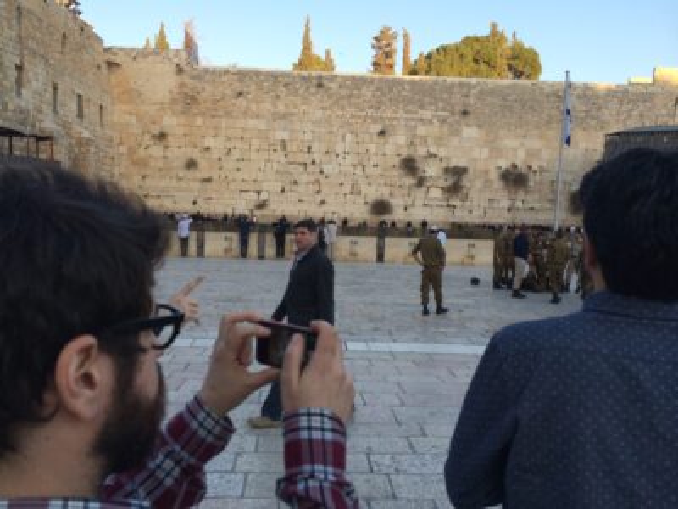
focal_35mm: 30
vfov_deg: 46.8
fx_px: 588
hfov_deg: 60.0
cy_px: 254
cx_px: 339
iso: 32
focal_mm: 4.12
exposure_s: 1/461
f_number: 2.2
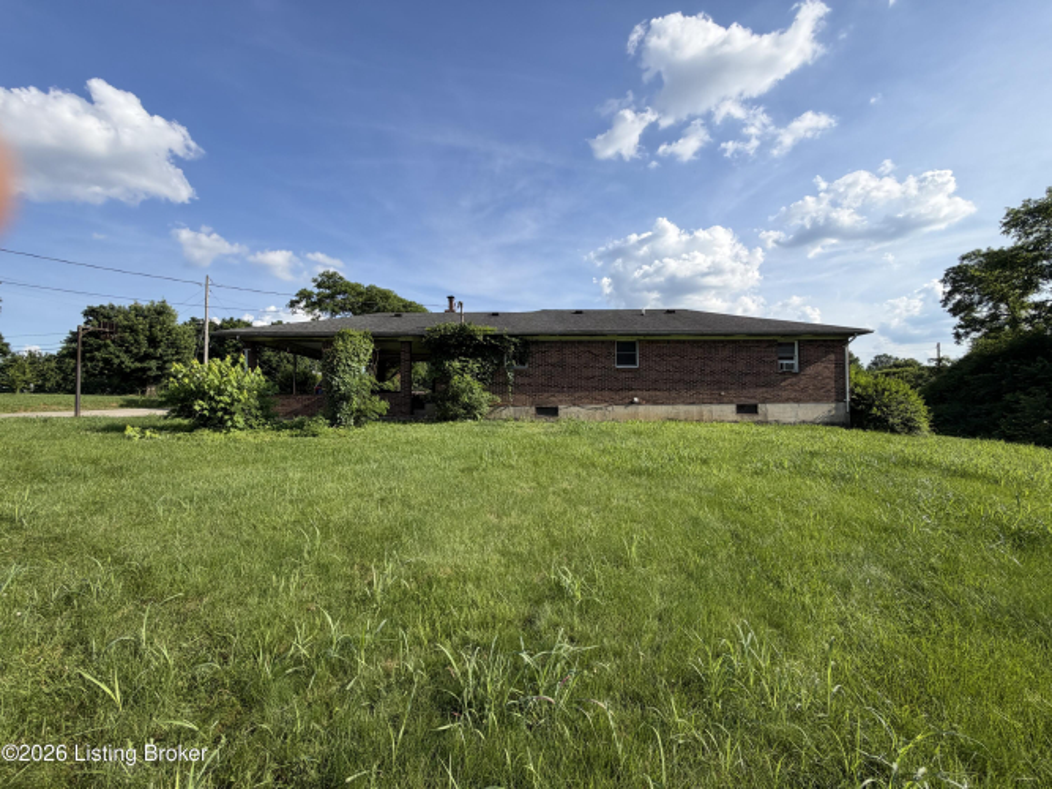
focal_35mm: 14
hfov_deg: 102.1
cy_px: 394
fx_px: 425
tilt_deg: +3.6
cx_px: 526
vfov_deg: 85.7
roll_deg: +0.4
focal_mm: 2.22
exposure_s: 1/770
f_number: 2.2
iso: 25
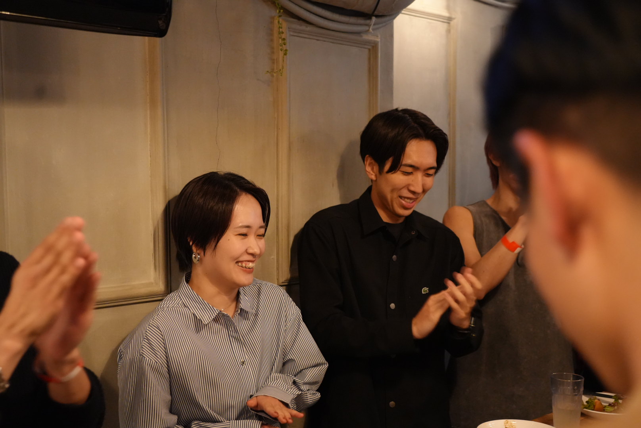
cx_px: 320
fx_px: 713
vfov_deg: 33.5
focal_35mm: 40
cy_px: 214
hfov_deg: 48.4
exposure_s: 1/60
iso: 8000
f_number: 4
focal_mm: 40
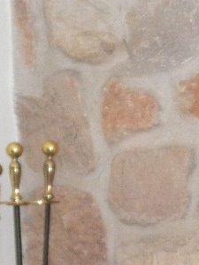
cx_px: 502
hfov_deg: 6.6
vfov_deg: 9.2
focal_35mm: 211
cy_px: 342
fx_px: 1617
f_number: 3.4
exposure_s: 1/80
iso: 250
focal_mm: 7.9
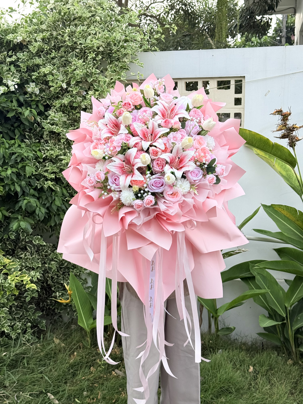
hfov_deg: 30.3
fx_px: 560
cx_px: 152
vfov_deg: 39.7
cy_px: 202
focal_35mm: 48
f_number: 1.78
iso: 64
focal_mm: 6.76
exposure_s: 1/1484
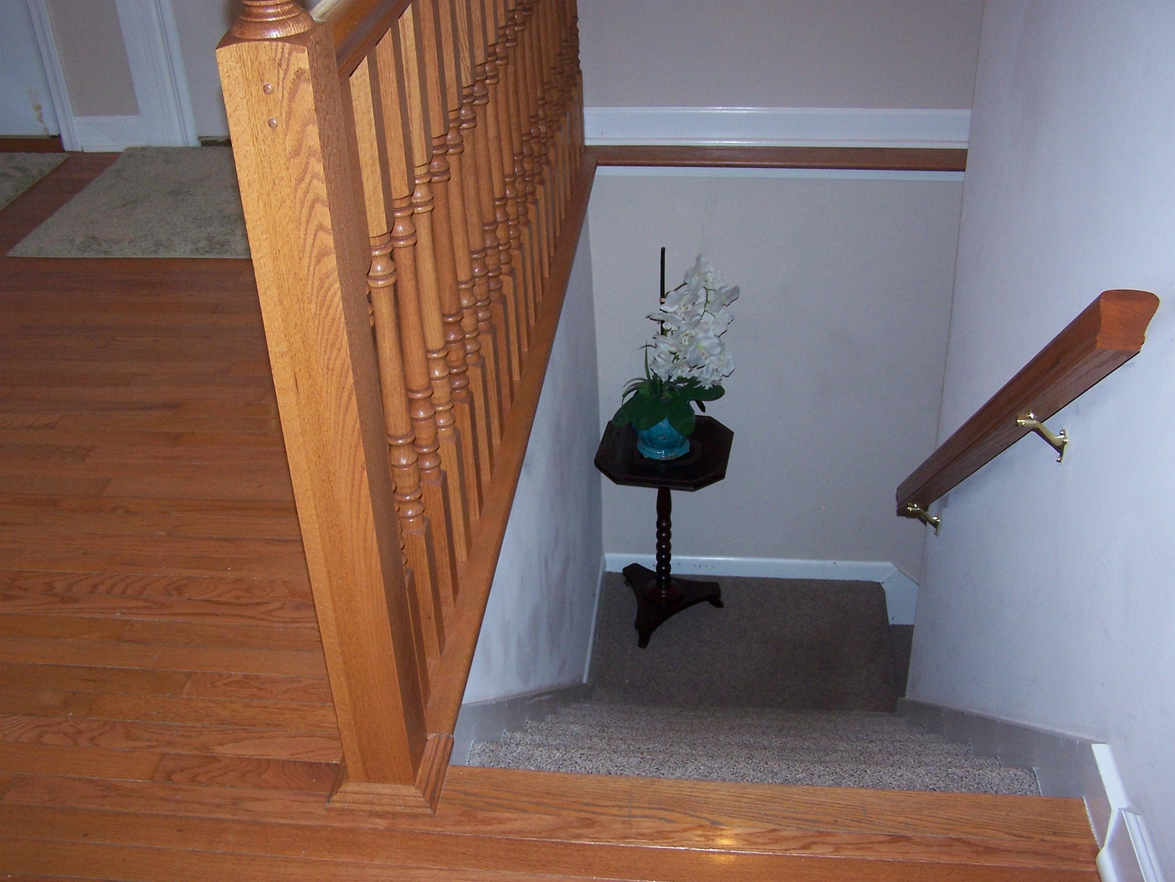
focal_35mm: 38
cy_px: 441
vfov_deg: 37.7
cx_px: 588
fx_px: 1290
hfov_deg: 49.0
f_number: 2.8
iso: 140
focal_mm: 6.3
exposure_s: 1/60
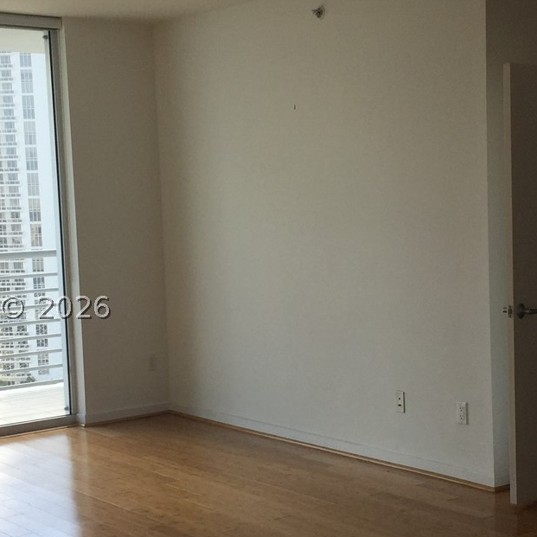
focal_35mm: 66
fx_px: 1158
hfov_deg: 25.9
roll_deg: +1.4
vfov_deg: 26.1
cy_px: 307
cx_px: 375
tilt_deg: -5.3
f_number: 2.2
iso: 32
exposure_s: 1/363
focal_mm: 4.15
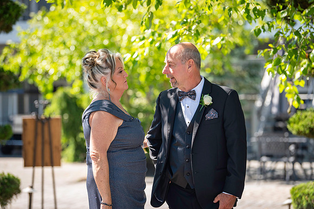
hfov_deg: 15.2
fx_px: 1177
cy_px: 104
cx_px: 157
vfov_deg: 10.1
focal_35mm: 135
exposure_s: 1/2500
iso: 1000
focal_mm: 135
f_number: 3.5
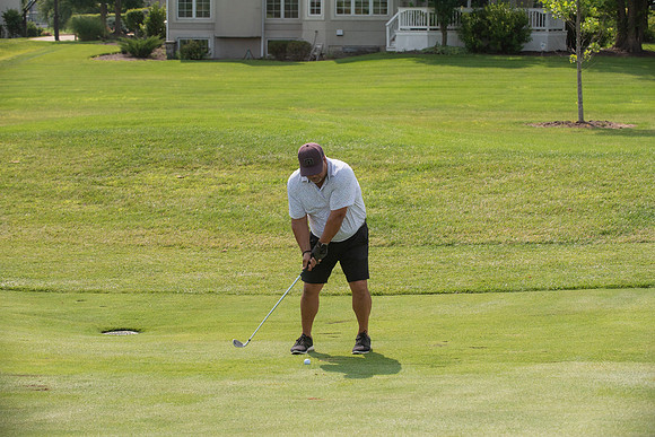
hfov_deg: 22.6
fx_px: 1638
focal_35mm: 90
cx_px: 328
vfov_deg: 15.2
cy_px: 218
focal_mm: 90
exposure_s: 1/4000
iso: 250
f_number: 5
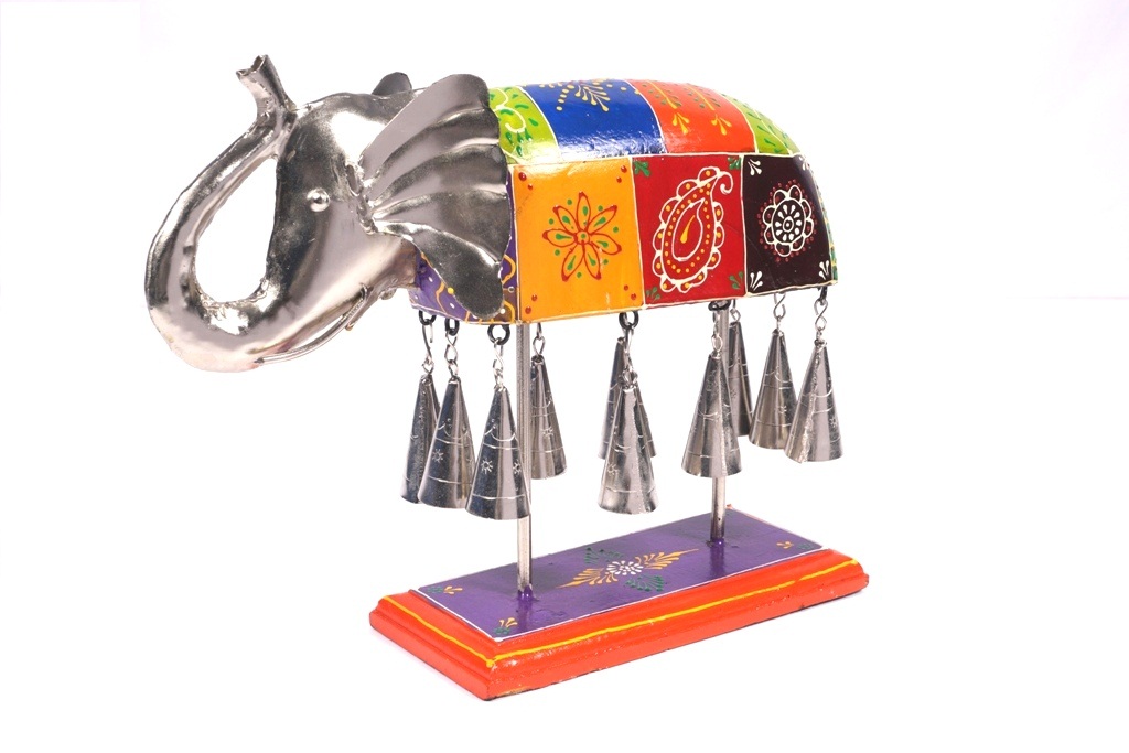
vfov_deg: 22.6
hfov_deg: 33.4
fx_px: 1882
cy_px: 376
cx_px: 564
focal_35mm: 60
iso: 250
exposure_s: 1/125
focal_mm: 60
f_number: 16
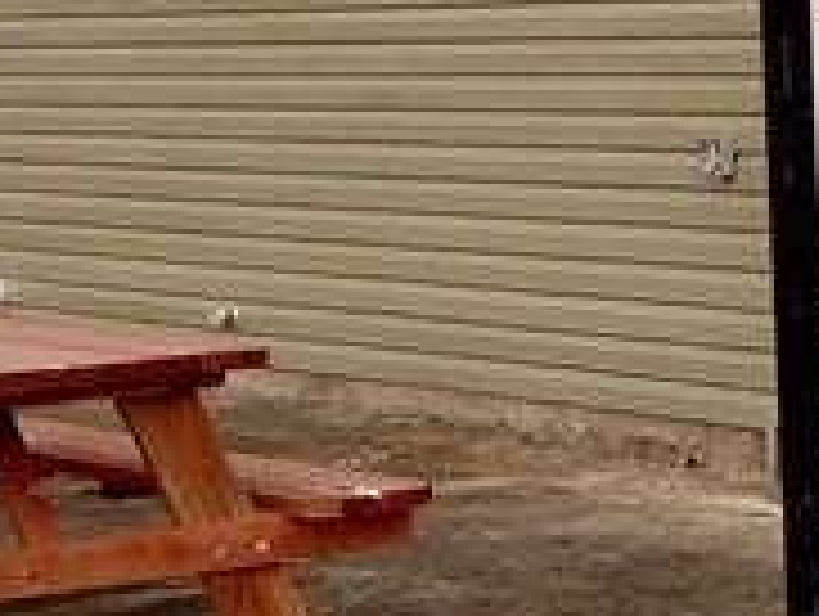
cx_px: 1390
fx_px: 3198
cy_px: -292
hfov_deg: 13.4
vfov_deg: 10.6
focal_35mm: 135
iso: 80
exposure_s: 1/80
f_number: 3.4
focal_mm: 4.3
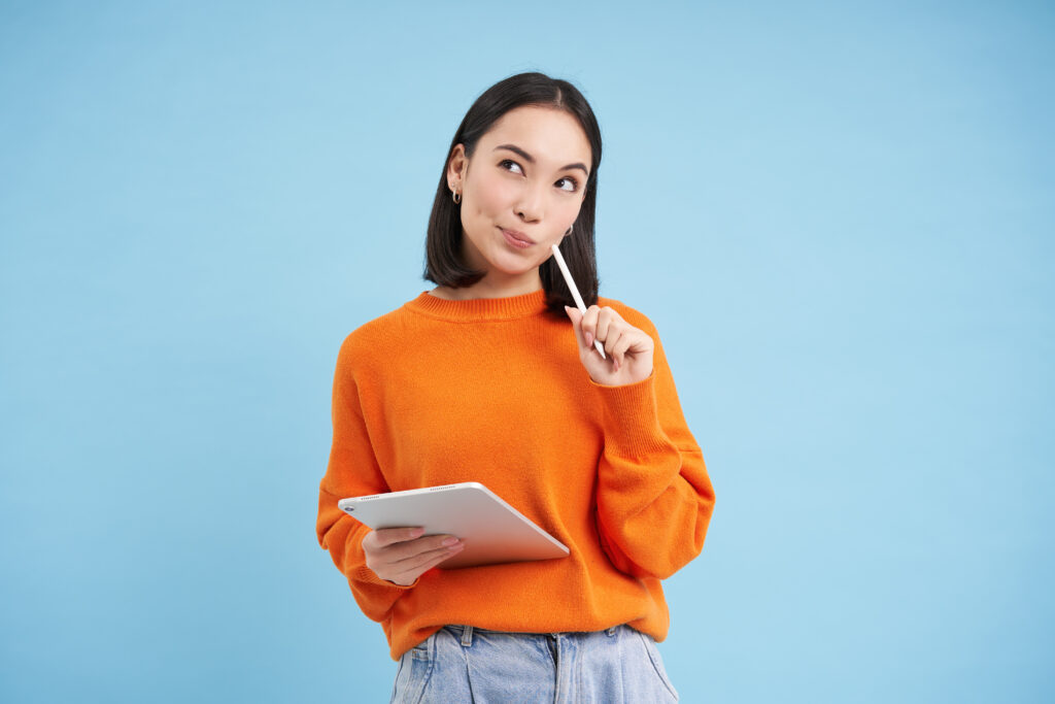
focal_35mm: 55
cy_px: 352
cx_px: 528
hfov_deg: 36.2
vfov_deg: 24.6
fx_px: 1612
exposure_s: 1/125
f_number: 4.5
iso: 200
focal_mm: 55
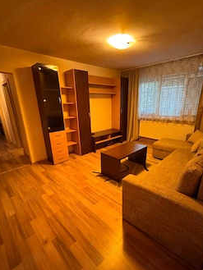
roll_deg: +1.1
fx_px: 133
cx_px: 108
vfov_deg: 90.8
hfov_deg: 74.7
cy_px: 147
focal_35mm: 17
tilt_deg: -18.6
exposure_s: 1/33
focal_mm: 2.22
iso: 1000
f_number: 2.2
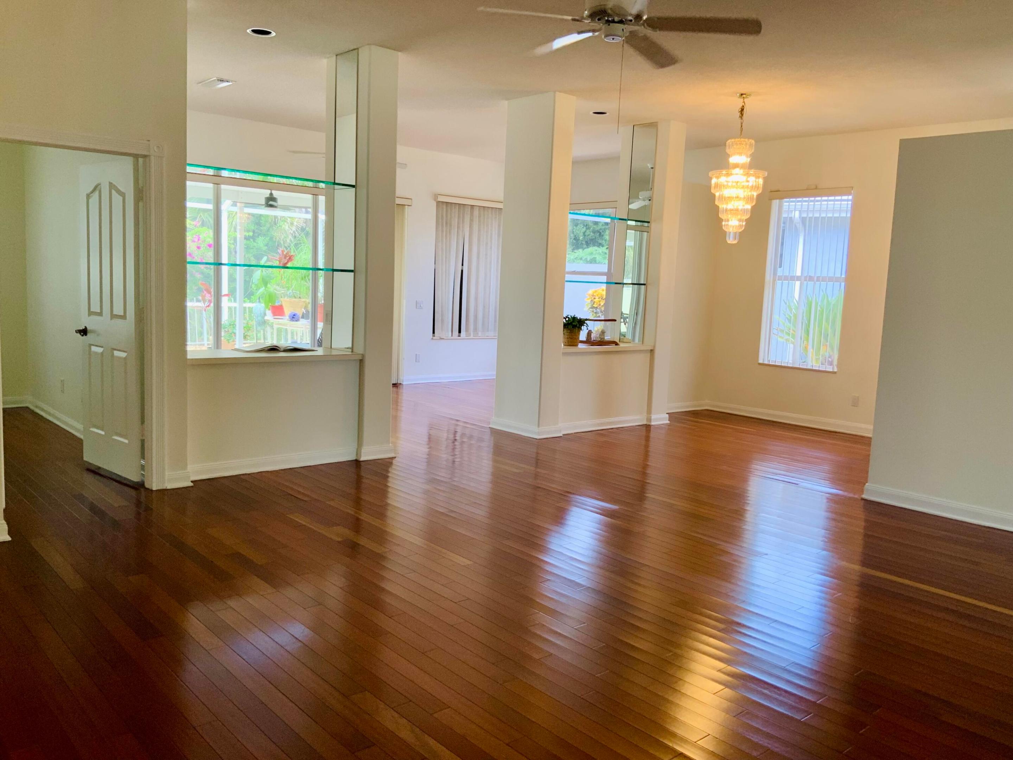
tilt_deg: -5.9
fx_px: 849
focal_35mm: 29
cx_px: 506
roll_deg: -2.2
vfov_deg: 48.2
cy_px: 380
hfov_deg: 61.7
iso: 50
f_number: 1.8
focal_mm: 3
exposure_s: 1/60
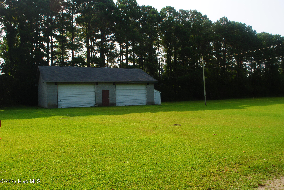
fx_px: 261
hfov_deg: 57.1
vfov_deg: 40.1
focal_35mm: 33
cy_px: 95
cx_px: 142
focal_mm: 22
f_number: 10
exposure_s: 1/160
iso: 200
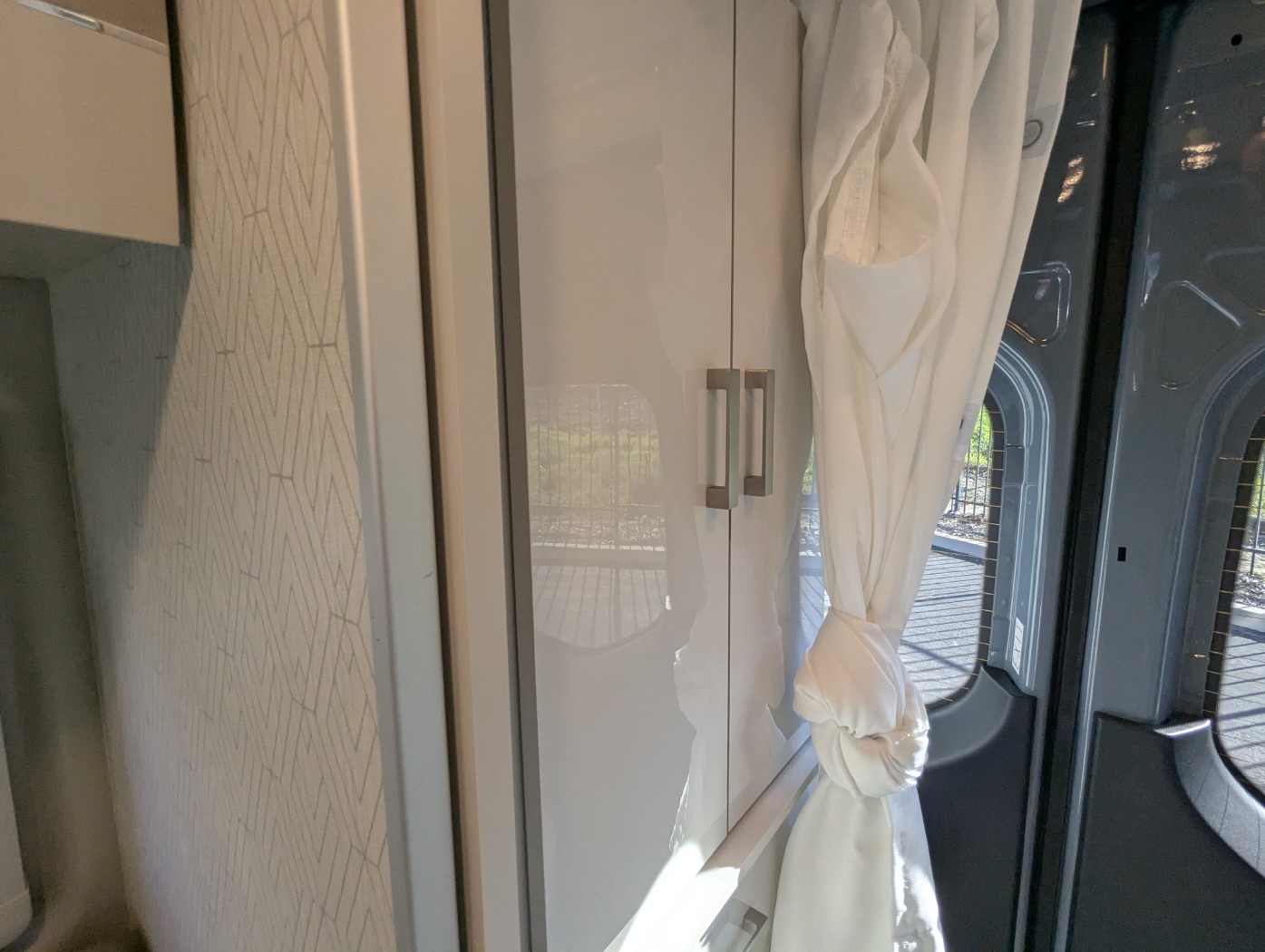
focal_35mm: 16
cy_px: 476
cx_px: 632
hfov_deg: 94.4
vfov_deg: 78.2
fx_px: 585
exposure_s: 1/253
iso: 196
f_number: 2.2
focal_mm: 2.35
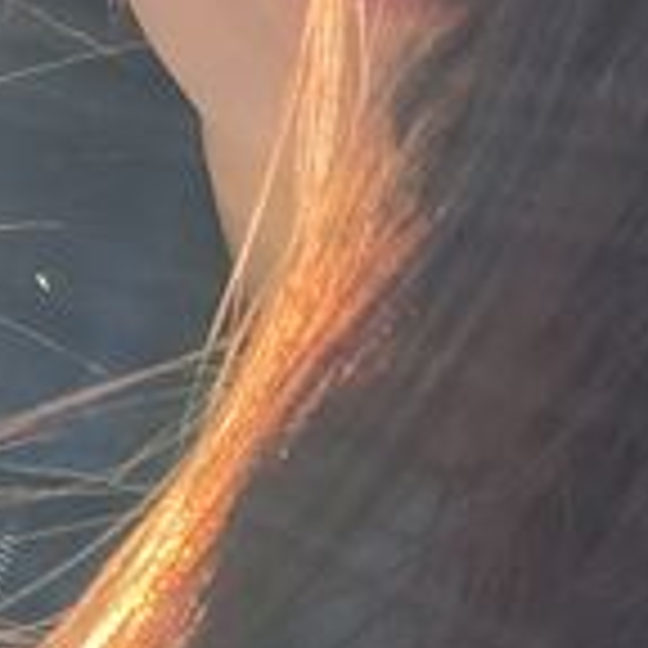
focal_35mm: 90
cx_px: 382
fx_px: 1906
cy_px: 612
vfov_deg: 18.9
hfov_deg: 19.3
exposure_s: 1/500
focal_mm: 2.65
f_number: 2.2
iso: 32
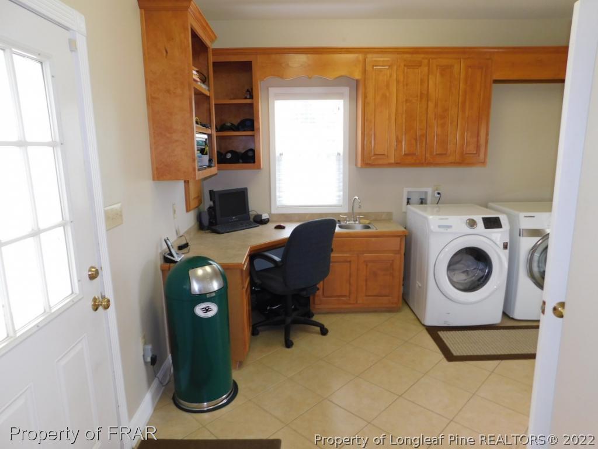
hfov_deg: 73.9
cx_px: 299
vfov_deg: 58.9
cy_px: 224
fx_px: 397
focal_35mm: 23
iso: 180
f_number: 3
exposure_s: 1/30
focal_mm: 4
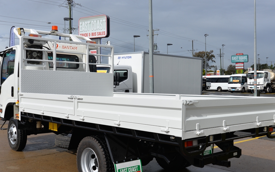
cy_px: 94
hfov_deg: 46.2
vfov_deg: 29.8
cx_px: 151
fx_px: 322
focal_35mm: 43
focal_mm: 32
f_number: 10
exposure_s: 1/400
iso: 100
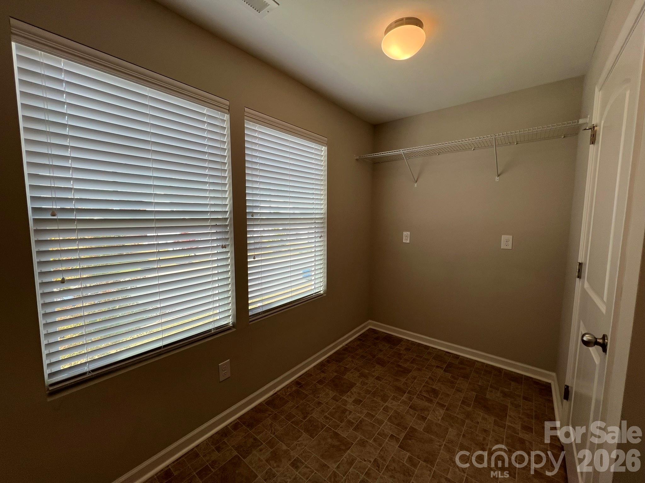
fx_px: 242
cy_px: 242
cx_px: 322
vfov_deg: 89.9
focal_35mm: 13
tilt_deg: -7.0
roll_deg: -0.3
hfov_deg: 106.2
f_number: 1.8
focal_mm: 1.57
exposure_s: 1/201
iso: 32
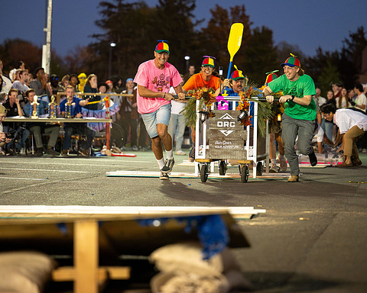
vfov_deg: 10.1
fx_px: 1662
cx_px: 202
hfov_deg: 12.6
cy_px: 122
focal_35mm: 153
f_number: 2.8
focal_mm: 115
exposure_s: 1/640
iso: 4000
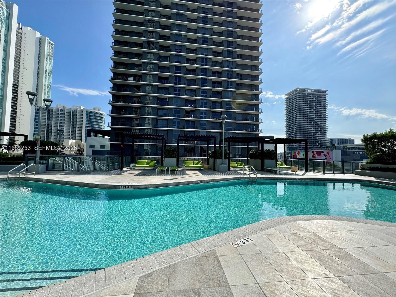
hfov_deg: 102.1
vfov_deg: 85.7
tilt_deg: +2.5
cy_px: 148
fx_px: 160
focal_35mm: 14
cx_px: 198
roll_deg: -0.5
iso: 50
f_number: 2.2
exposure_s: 1/1748
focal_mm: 2.22
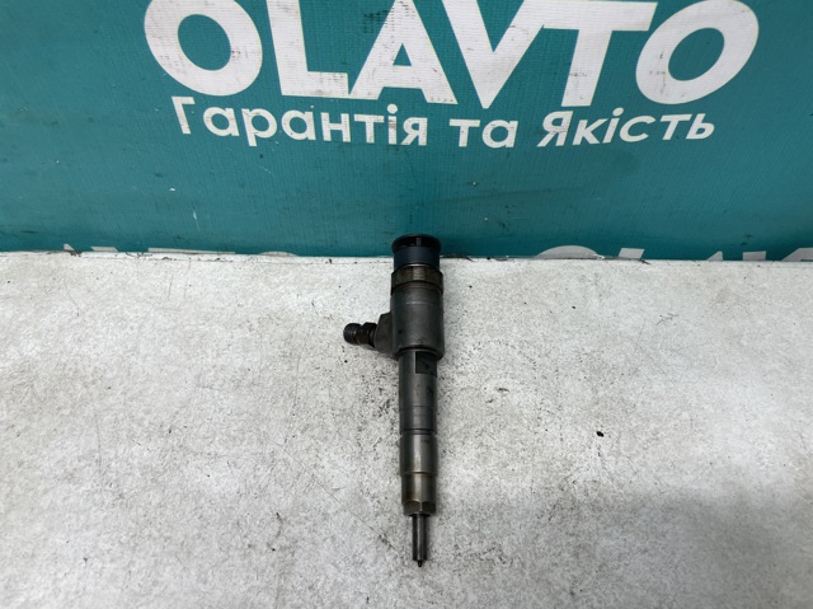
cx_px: 406
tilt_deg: -54.5
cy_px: 304
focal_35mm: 26
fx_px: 610
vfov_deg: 53.0
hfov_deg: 67.3
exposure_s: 1/100
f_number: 1.6
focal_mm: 4.2
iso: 100
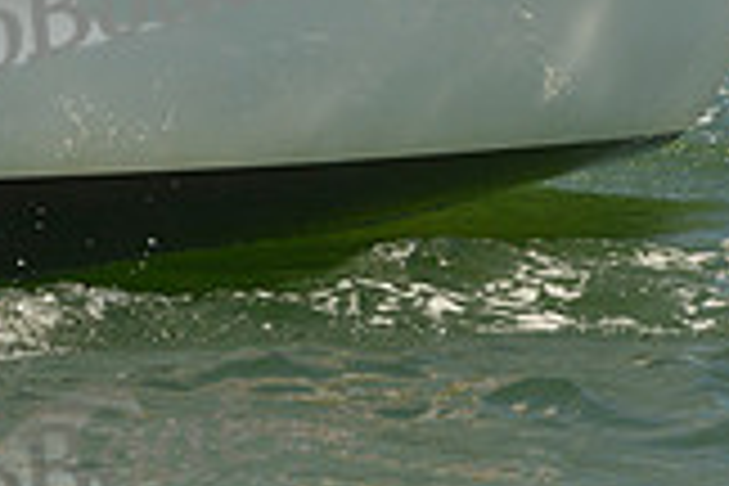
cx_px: -490
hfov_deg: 5.7
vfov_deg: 3.8
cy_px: -151
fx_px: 7269
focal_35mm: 359
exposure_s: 1/640
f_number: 5.6
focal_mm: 100
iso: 200
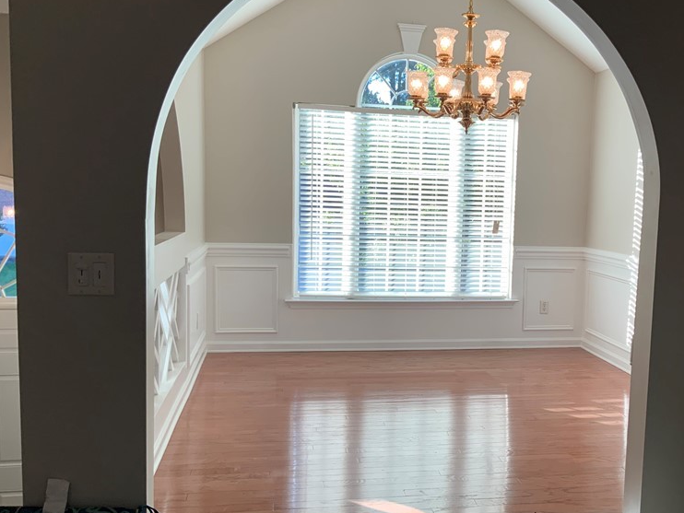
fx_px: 791
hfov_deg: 46.2
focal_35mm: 40
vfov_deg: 36.0
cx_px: 441
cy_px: 269
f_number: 1.8
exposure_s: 1/134
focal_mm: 3
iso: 16
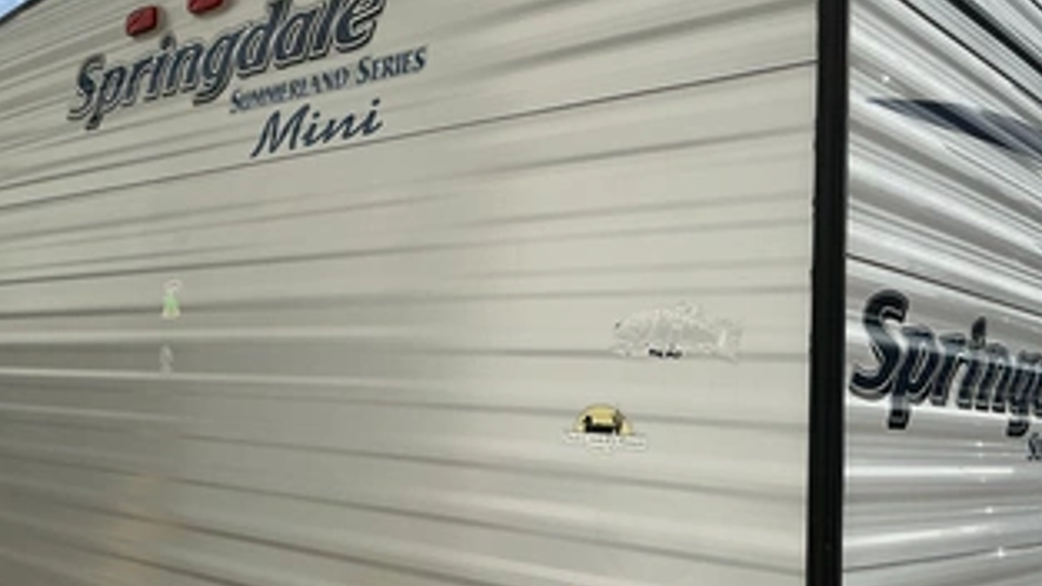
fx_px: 1077
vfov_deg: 30.4
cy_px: 266
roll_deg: -1.5
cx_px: 453
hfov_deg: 51.5
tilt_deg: +6.6
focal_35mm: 39
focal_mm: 3
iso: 25
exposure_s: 1/2801
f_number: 1.8
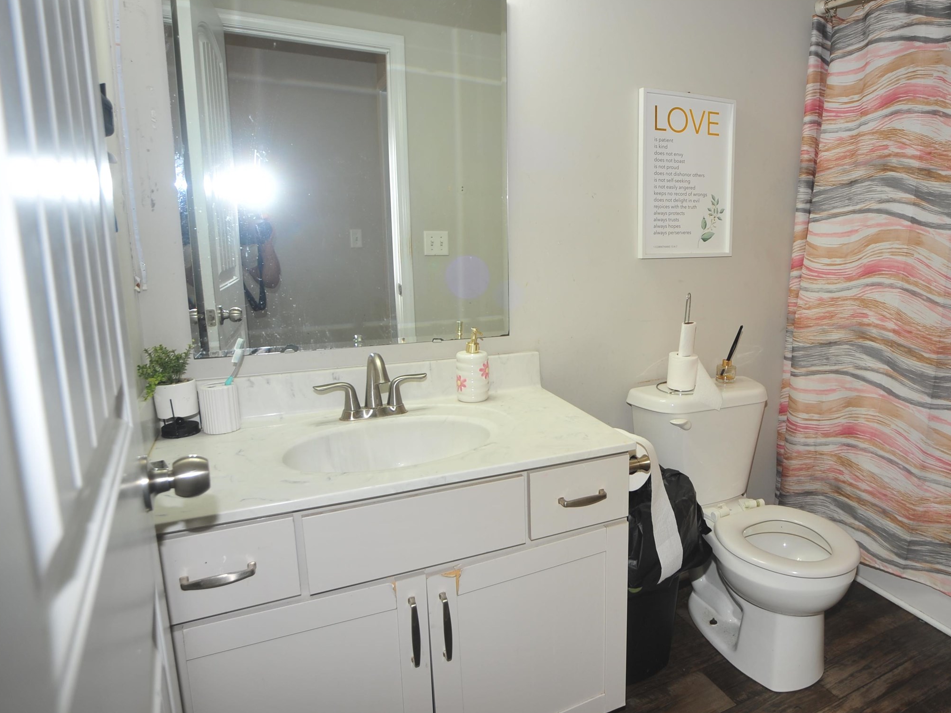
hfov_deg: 74.2
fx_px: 604
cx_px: 628
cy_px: 333
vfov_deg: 61.0
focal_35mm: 22
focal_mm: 15
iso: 200
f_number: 5
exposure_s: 1/60
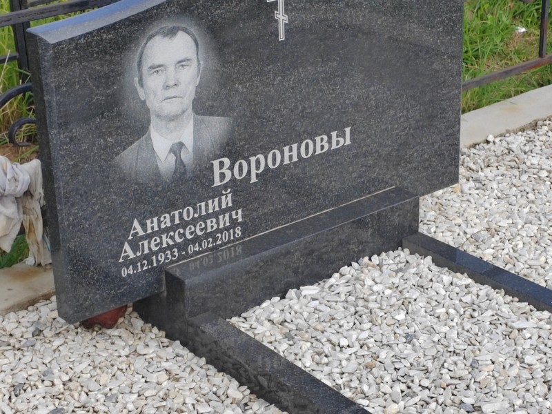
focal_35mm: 80
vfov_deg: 18.4
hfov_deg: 24.4
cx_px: 276
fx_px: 1276
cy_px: 207
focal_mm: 5.52
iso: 100
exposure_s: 1/610
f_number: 1.9
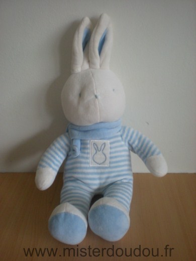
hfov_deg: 37.7
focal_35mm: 38
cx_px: 98
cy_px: 130
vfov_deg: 49.0
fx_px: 287
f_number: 3.1
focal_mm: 6.3
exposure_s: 1/8
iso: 299
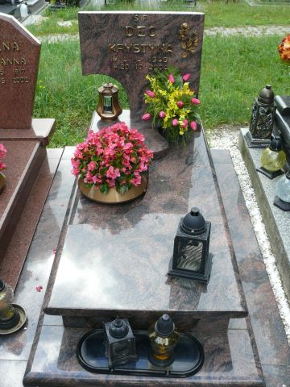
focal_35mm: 35
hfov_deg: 40.7
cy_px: 194
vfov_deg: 52.6
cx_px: 145
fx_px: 391
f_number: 4
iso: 100
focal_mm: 7.4
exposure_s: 1/125
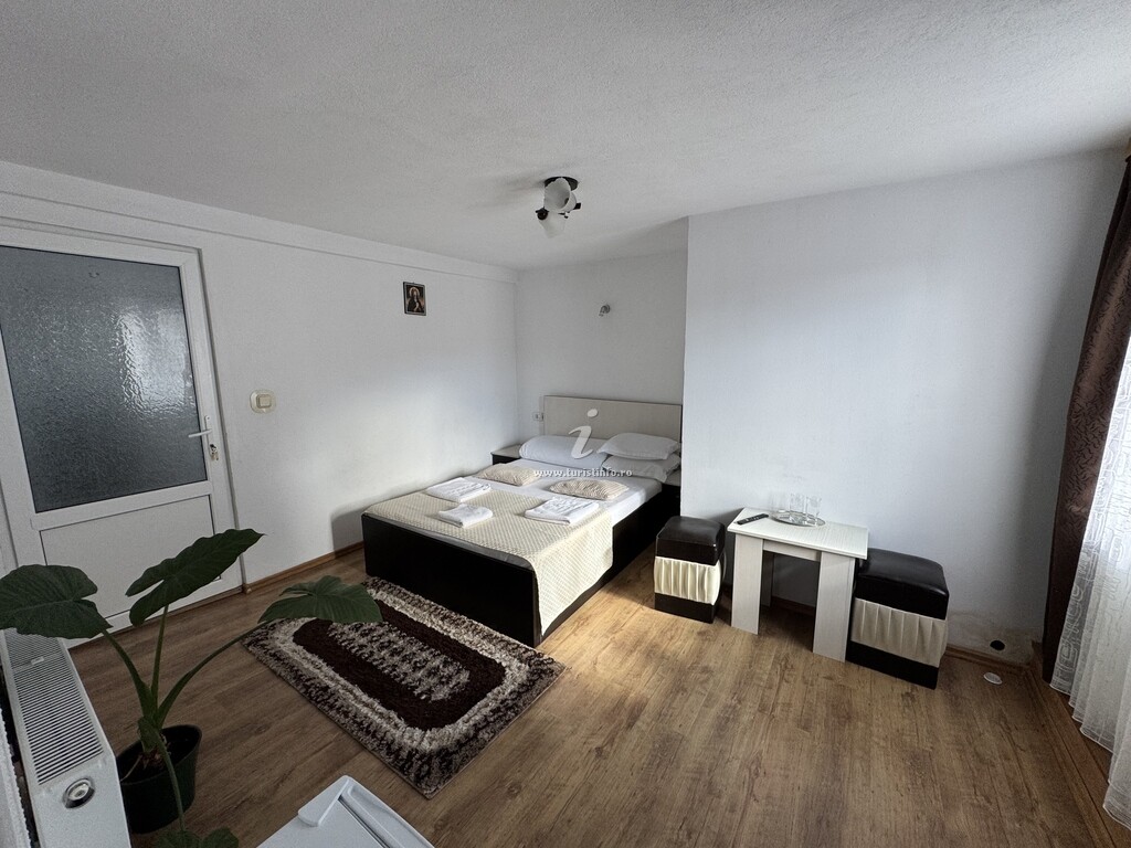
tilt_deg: -8.5
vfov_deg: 85.7
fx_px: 457
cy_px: 424
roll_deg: +0.5
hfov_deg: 102.1
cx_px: 566
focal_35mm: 14
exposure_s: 1/100
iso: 100
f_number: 2.2
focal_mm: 2.22
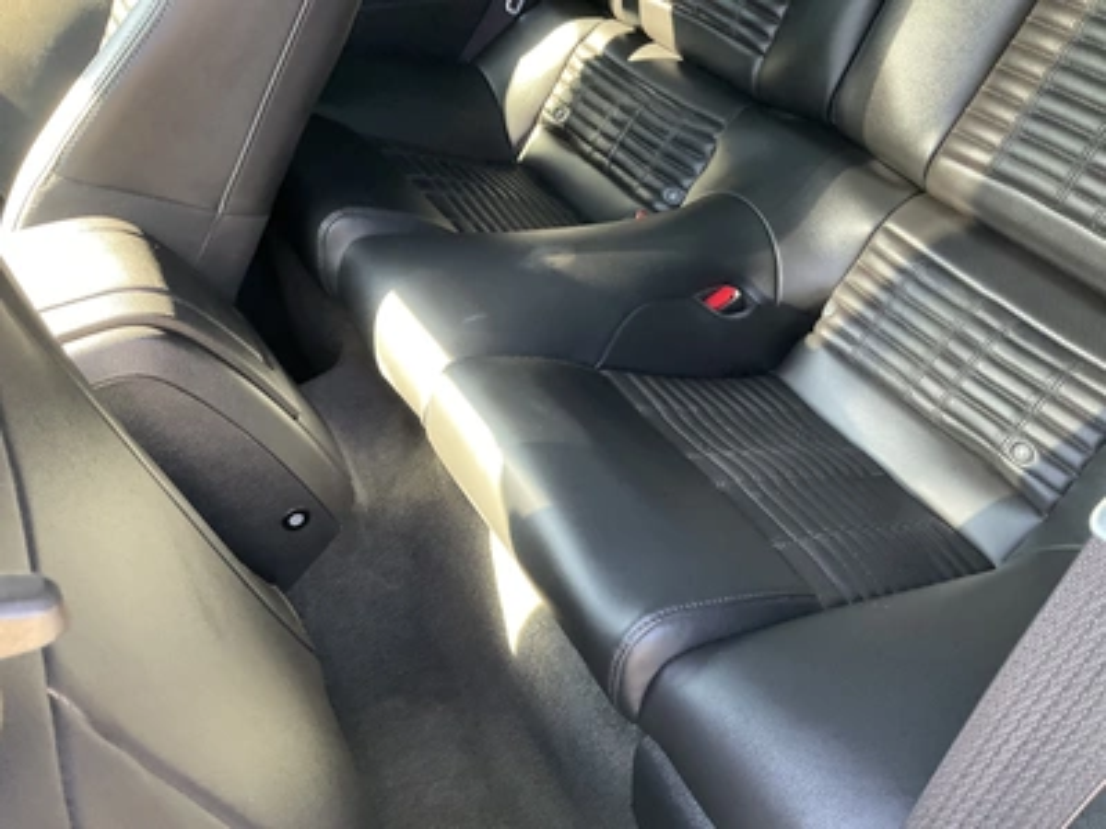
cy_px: 414
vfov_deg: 48.2
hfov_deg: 61.7
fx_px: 927
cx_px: 553
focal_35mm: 29
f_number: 1.8
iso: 160
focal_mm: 3
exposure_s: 1/60
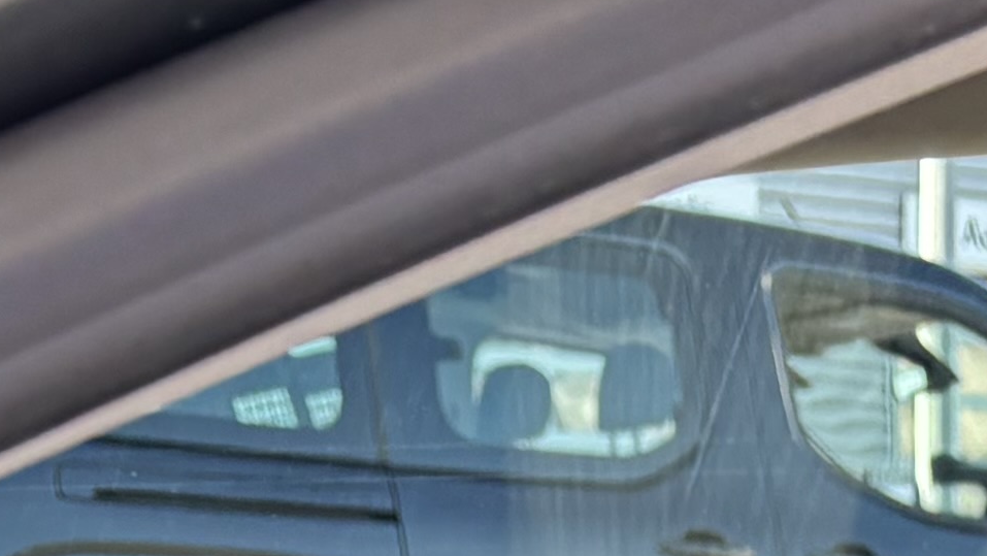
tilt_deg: -19.5
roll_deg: -2.8
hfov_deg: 12.3
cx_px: 1335
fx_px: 4424
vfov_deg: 6.1
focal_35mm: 169
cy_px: 2182
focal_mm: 5.96
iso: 40
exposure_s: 1/160
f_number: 1.6
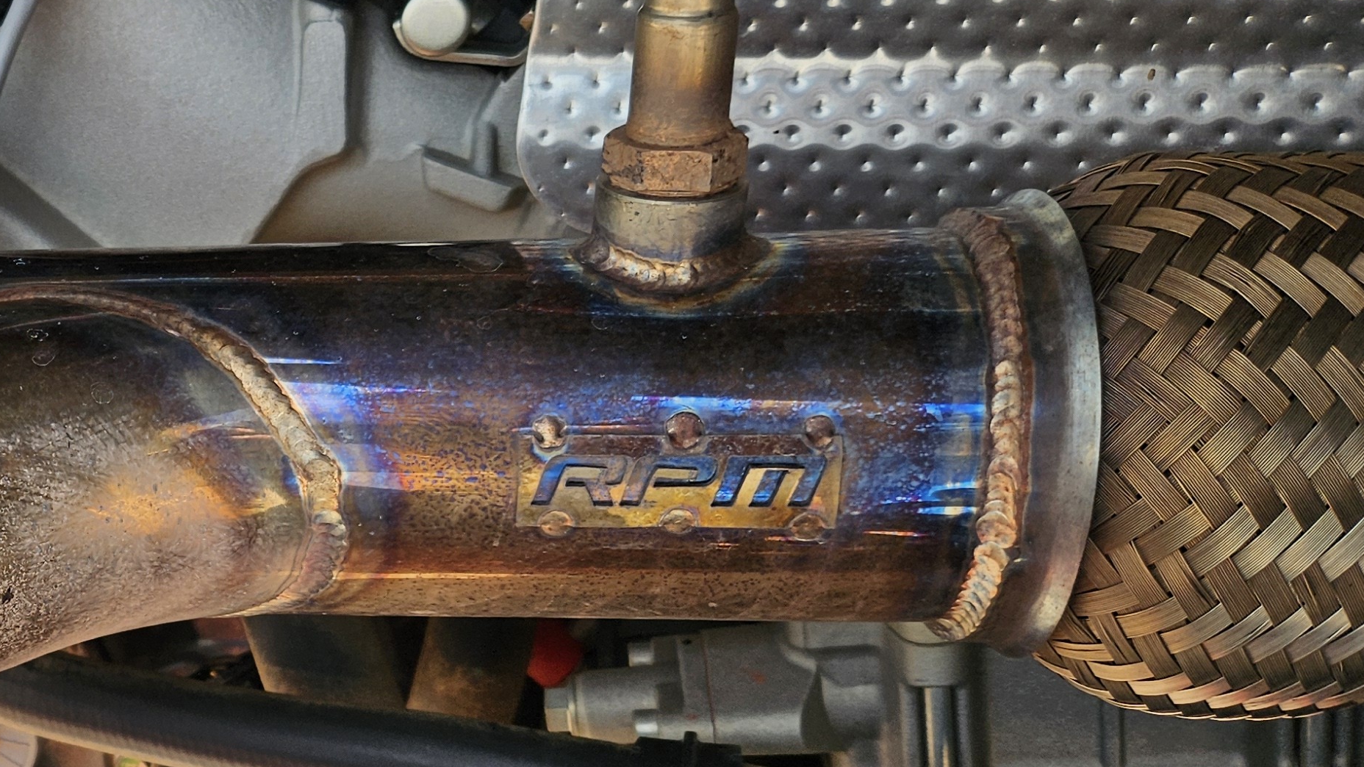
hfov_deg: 33.9
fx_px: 1953
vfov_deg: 22.1
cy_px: 529
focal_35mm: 54
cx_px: -98
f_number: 1.8
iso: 25
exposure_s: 1/282
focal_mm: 5.4
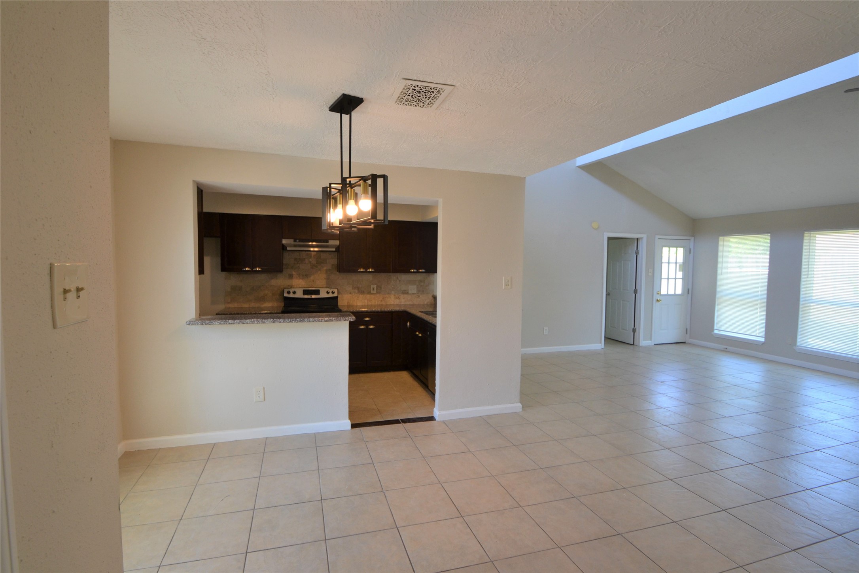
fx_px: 394
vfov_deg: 72.1
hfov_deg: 95.0
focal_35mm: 16
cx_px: 430
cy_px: 286
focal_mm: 11
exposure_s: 1/60
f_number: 5.6
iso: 400
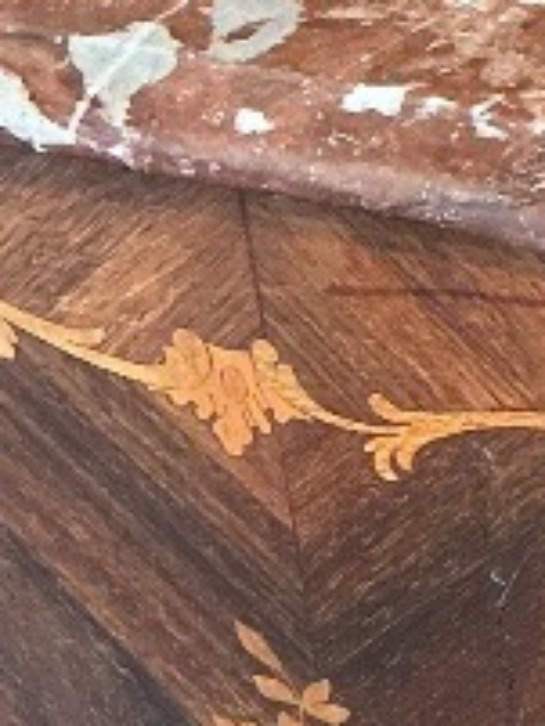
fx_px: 3628
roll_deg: +2.1
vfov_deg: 11.2
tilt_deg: -39.8
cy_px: 820
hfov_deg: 8.2
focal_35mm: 173
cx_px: 1054
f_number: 1.8
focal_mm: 3
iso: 160
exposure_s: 1/50
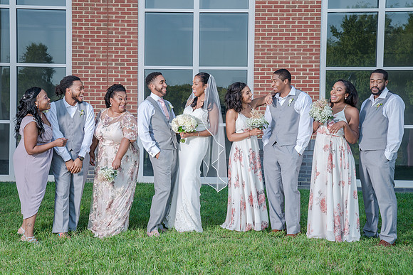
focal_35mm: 59
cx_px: 196
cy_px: 130
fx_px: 675
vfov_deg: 23.1
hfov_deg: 34.0
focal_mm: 56
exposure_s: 1/200
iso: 200
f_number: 5.6
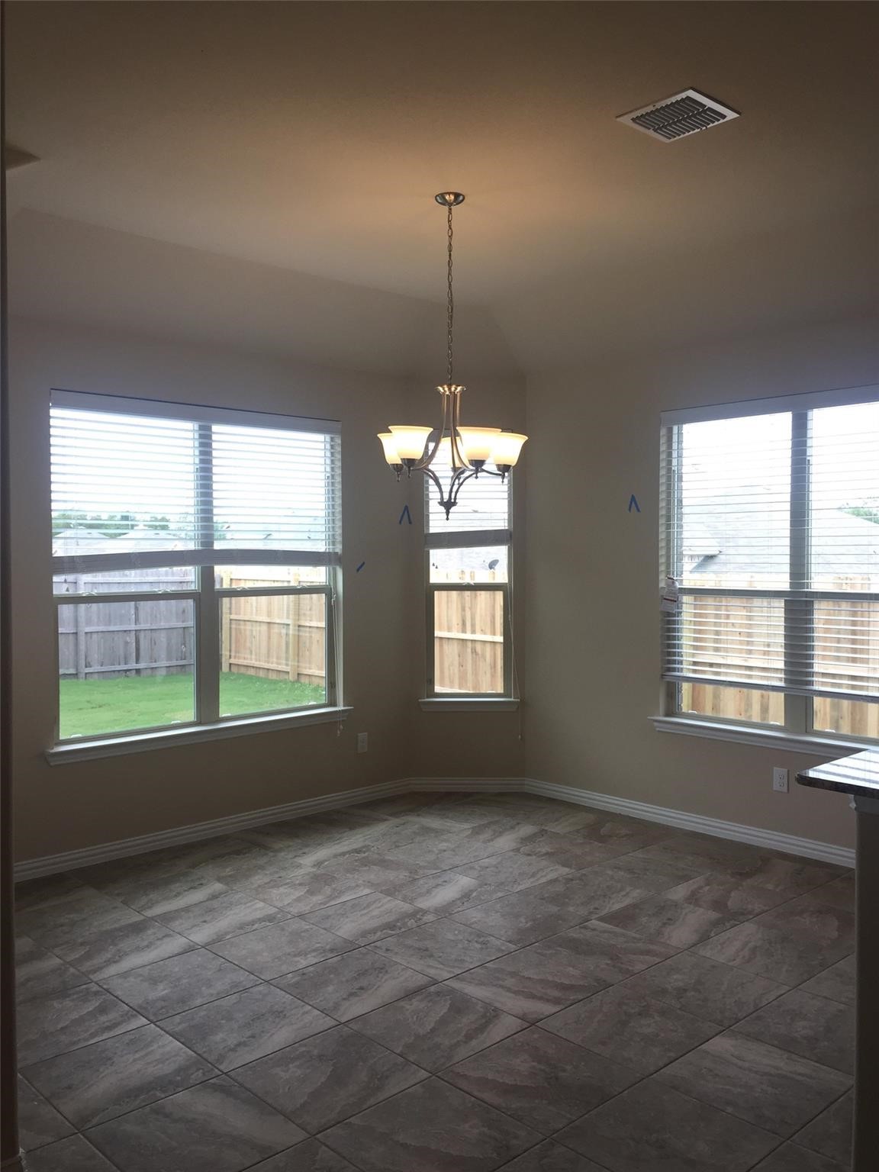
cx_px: 440
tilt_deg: +0.3
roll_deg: +0.2
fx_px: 982
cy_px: 586
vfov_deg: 61.7
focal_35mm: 29
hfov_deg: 48.2
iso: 40
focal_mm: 4.15
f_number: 2.2
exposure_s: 1/120
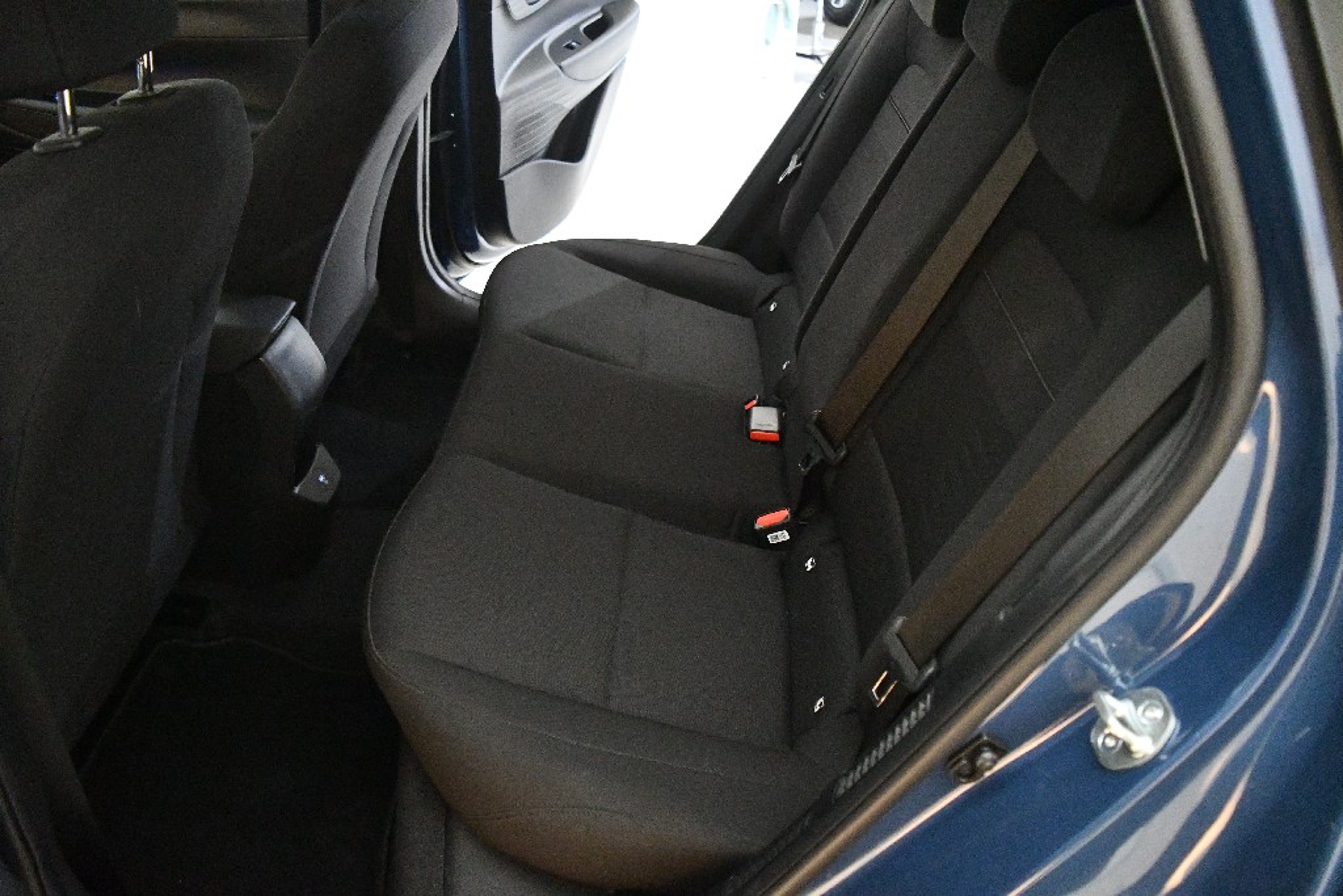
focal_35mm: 27
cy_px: 448
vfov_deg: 47.9
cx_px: 672
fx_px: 1007
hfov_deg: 67.4
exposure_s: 1/60
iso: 12800
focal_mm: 18
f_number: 3.5
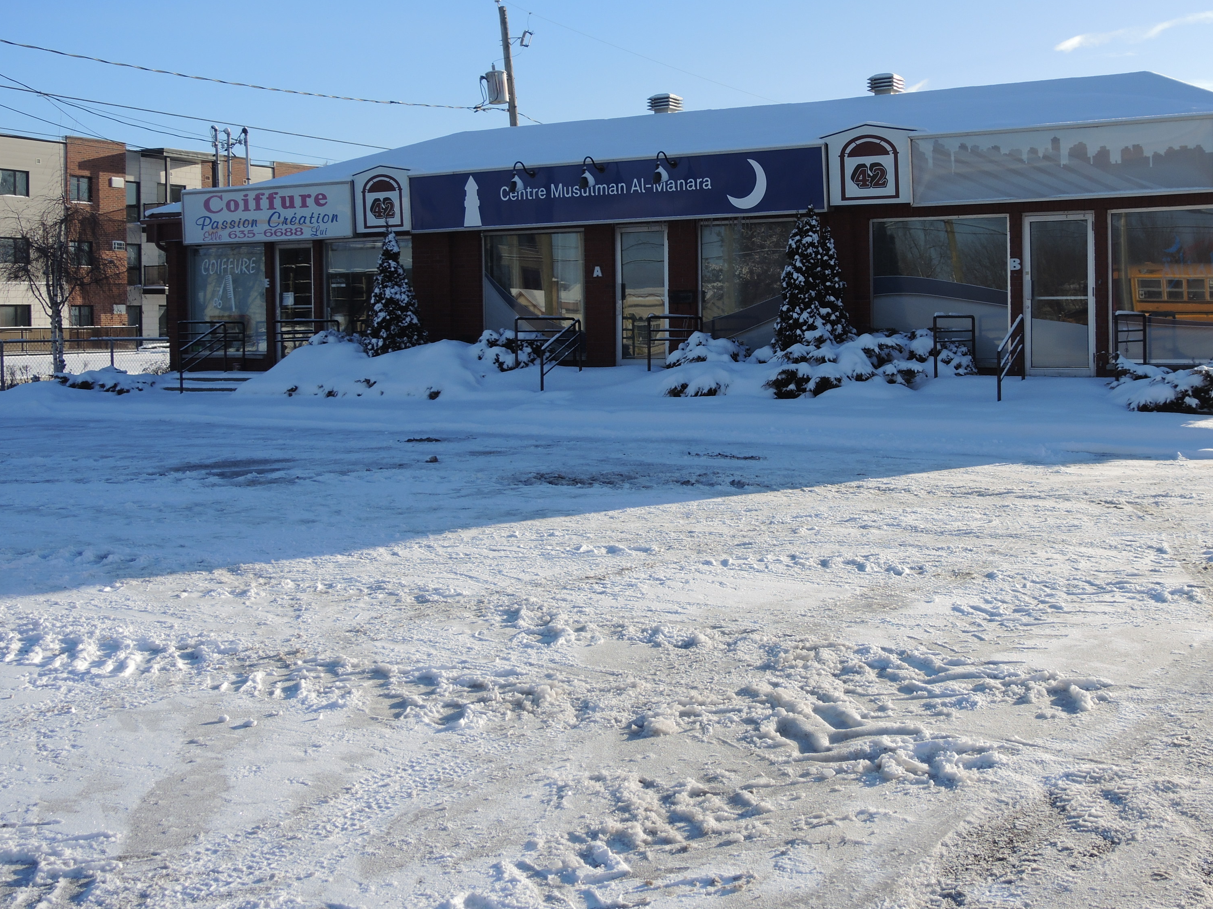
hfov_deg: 46.2
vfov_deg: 35.7
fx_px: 1402
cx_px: 792
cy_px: 325
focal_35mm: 40
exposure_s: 1/1250
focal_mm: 6.5
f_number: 2.8
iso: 80
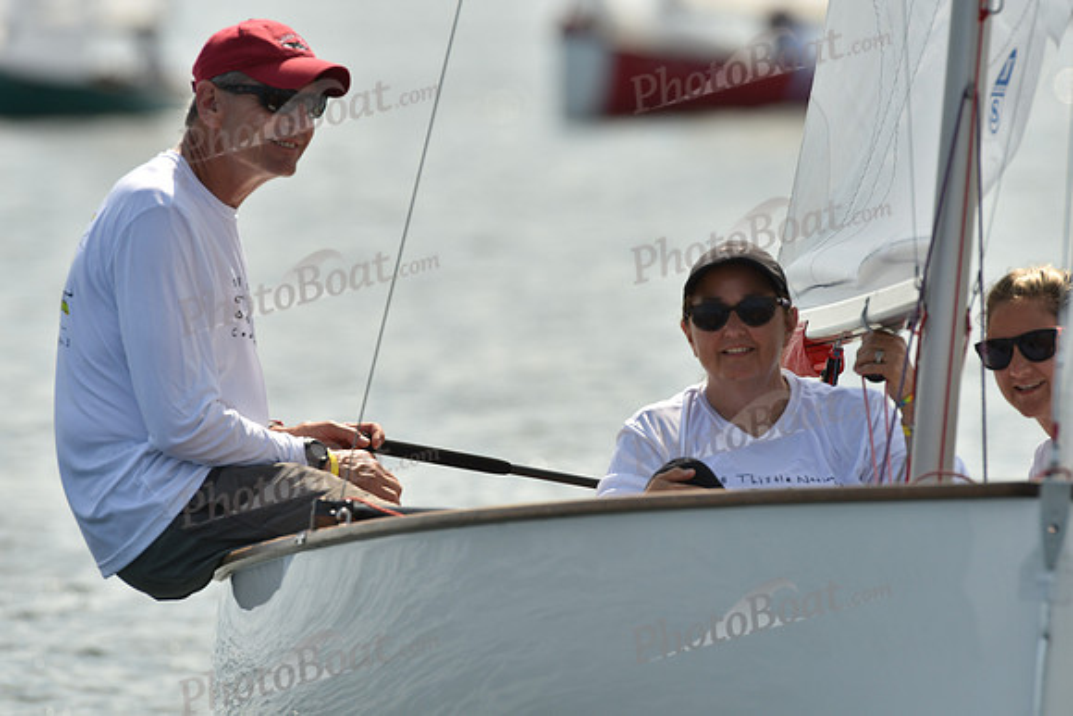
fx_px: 17887
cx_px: 536
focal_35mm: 600
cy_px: 358
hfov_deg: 3.4
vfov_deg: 2.3
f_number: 8
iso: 250
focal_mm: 600
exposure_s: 1/1000
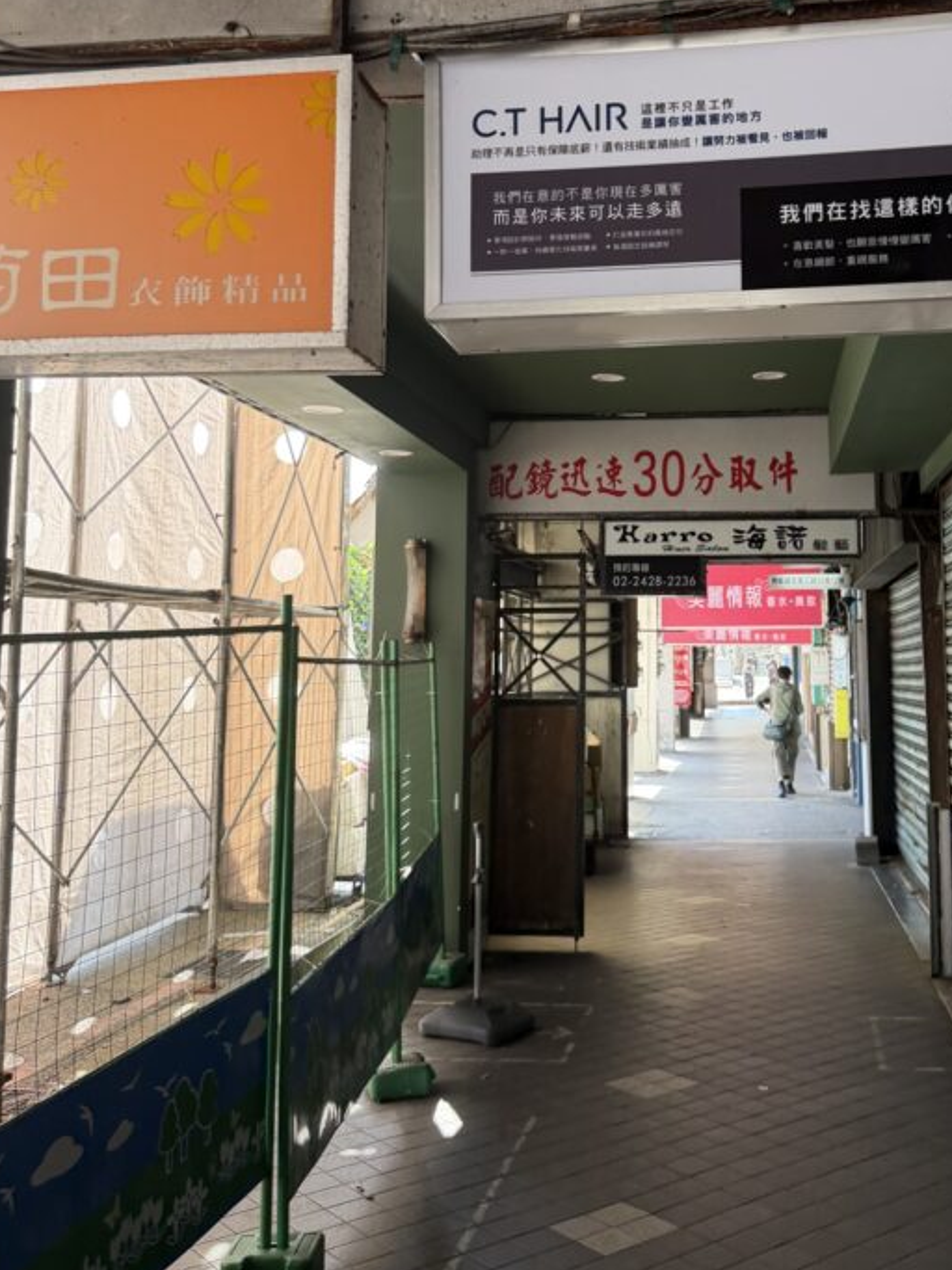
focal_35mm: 36
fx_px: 1320
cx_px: 634
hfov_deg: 39.2
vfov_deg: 51.0
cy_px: 511
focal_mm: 6.76
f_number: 1.78
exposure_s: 1/222
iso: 160
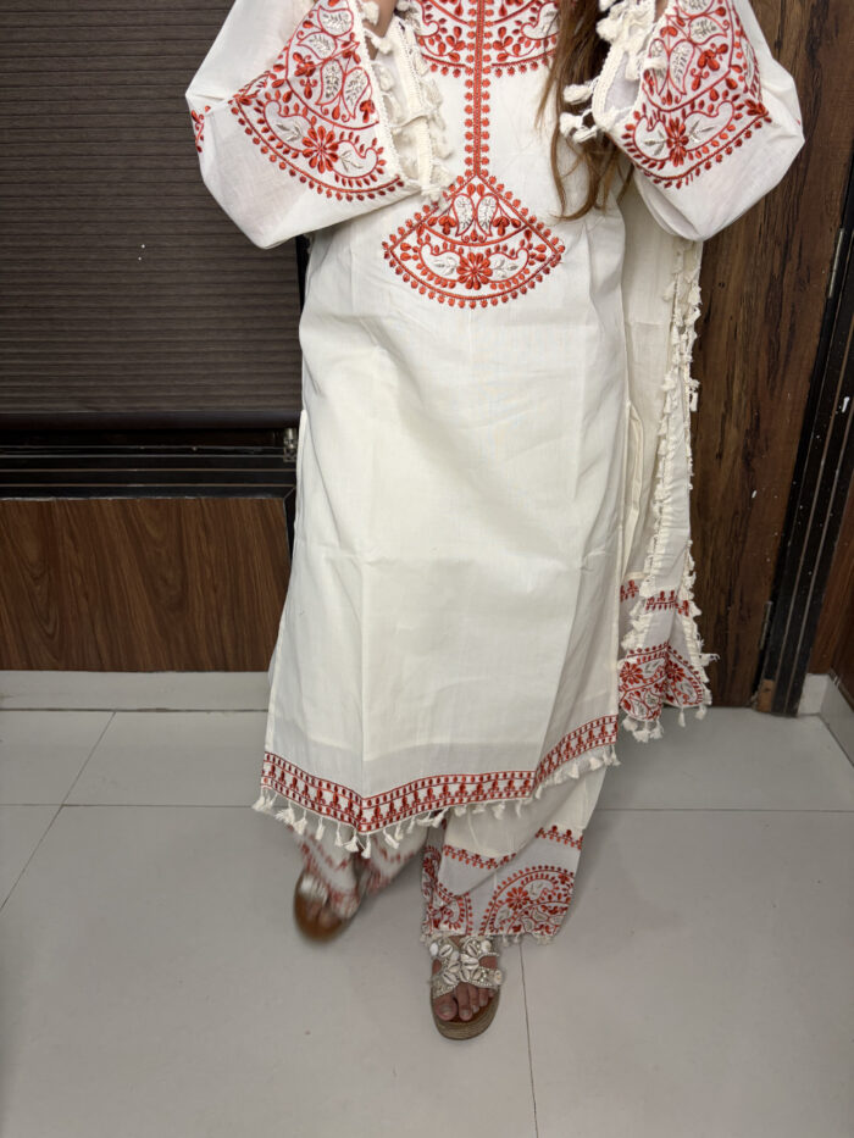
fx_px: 855
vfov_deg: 67.3
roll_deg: +0.1
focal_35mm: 26
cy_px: 569
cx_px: 427
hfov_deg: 53.1
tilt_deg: -26.8
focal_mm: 5.96
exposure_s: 1/100
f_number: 1.6
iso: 125
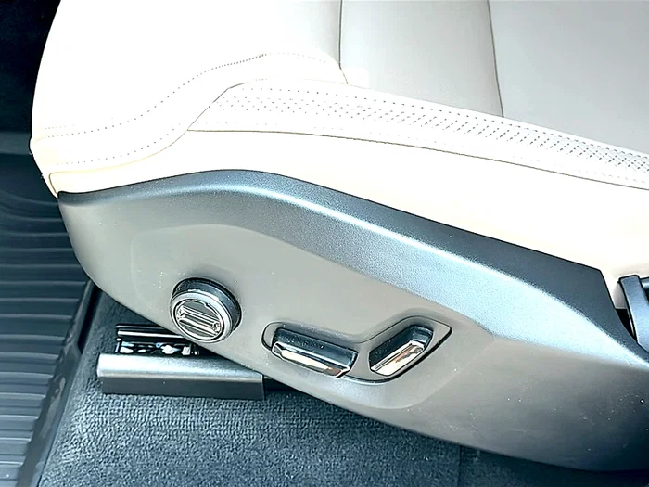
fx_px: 844
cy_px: 244
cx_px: 324
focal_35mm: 45
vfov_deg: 32.2
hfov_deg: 42.1
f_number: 1.78
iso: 80
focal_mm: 6.86
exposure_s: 1/473
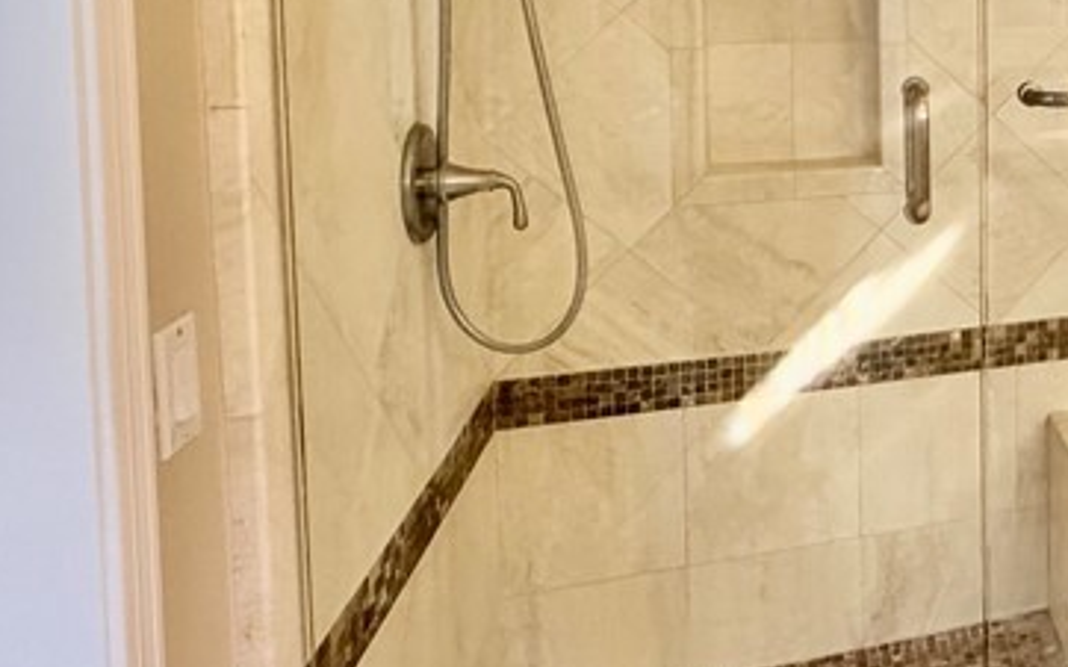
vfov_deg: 28.9
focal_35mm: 42
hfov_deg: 35.9
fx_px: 1222
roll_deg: +0.3
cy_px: 27
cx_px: 1307
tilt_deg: -5.0
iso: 200
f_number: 2.2
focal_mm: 2.22
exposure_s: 1/60
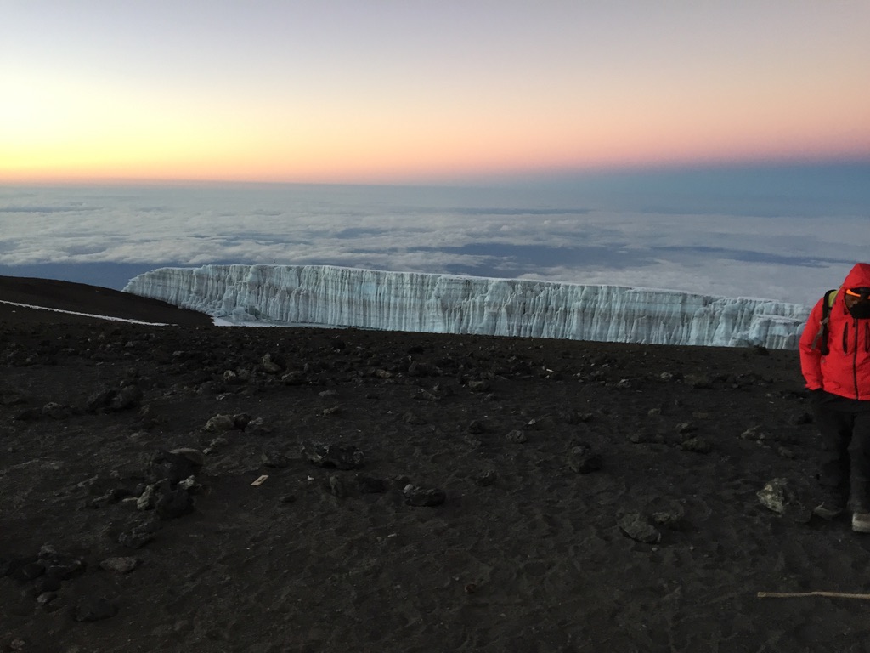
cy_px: 326
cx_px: 435
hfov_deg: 61.7
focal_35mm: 29
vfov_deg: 48.2
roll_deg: +0.0
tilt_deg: -9.4
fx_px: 729
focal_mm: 4.15
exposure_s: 1/33
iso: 40
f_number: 2.2
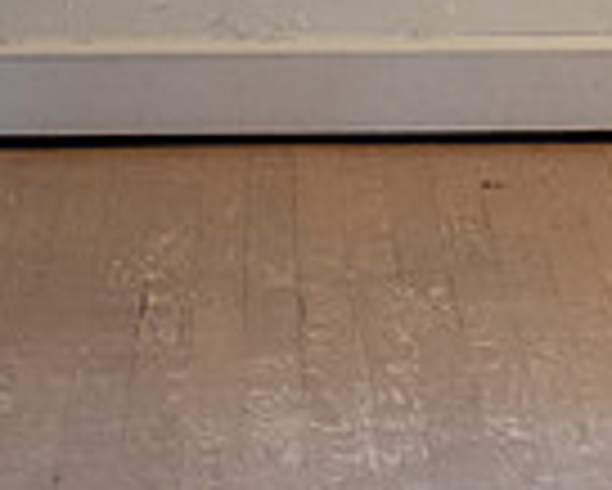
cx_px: 1451
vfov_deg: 3.5
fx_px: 7867
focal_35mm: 434
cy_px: -399
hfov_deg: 4.4
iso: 1600
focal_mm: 75
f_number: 2.8
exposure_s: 1/200
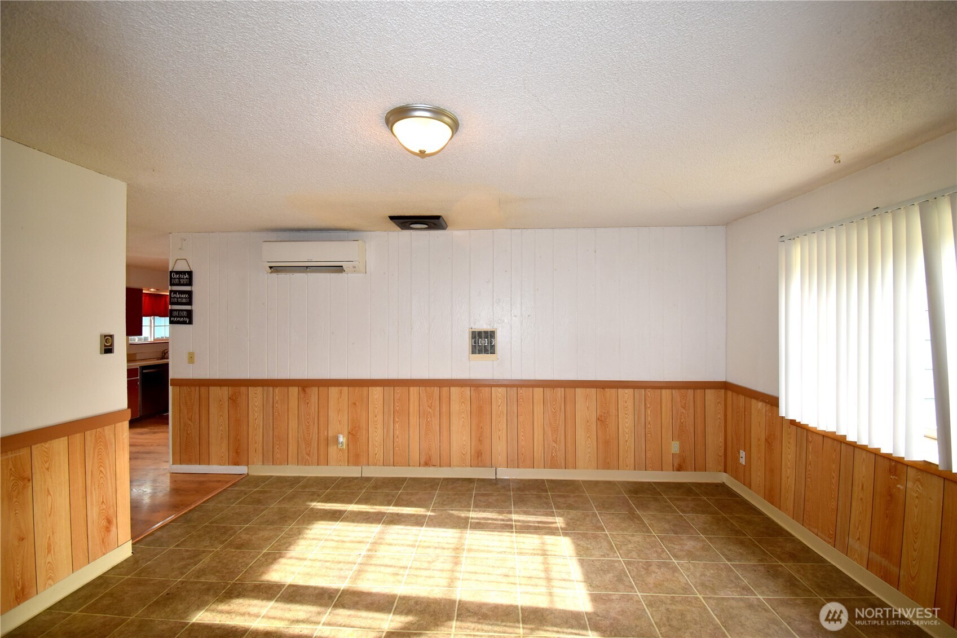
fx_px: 399
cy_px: 319
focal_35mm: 15
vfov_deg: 77.3
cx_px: 478
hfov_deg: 100.4
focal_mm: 10
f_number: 5.6
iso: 400
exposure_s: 1/125
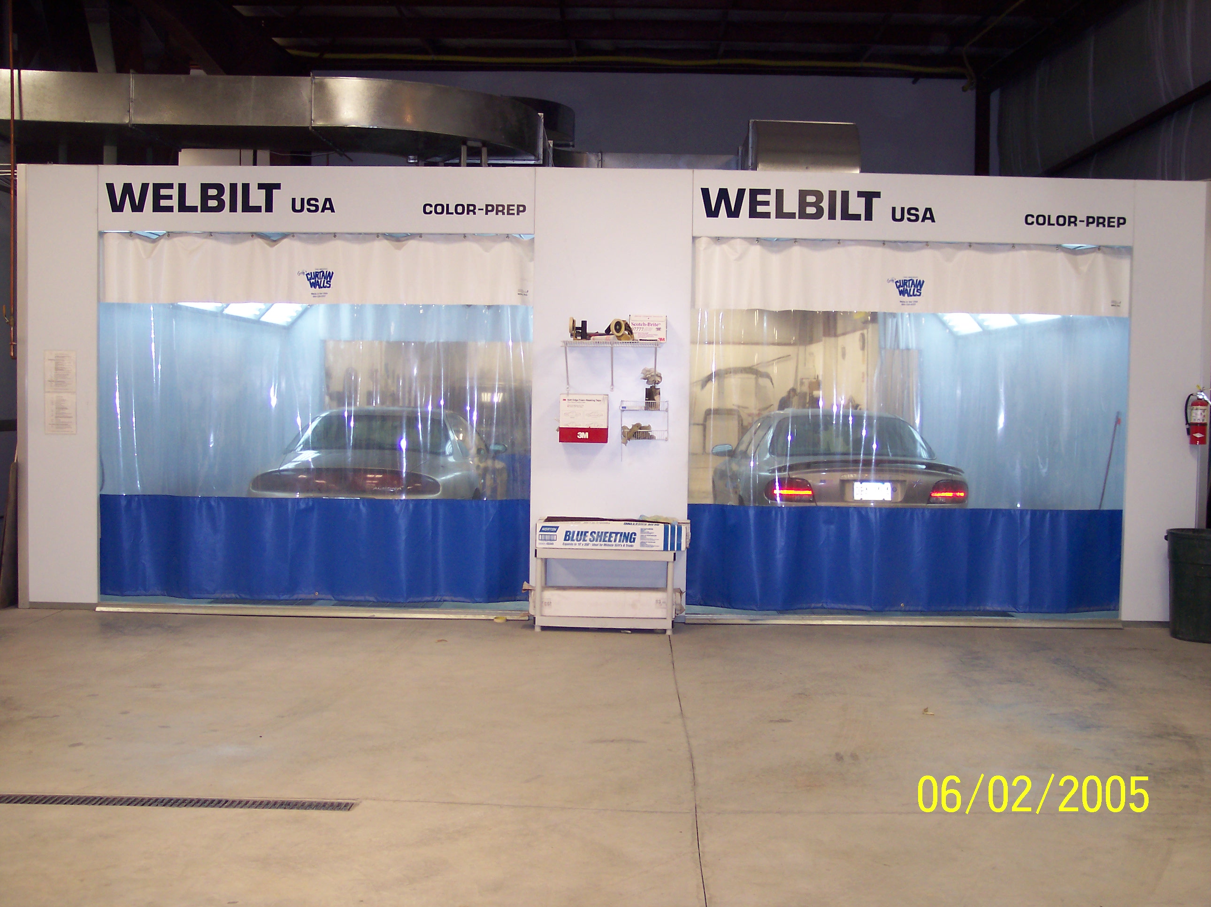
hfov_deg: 49.0
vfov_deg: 37.7
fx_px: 1329
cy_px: 454
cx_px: 606
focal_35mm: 38
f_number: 2.8
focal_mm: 8
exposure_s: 1/60
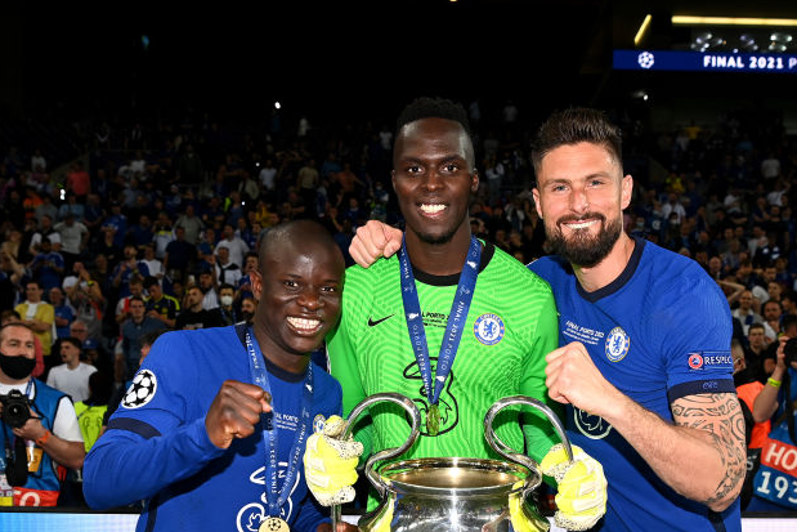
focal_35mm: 43
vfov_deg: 30.6
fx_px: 952
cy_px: 414
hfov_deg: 45.3
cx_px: 448
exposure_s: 1/500
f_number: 6.3
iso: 1000
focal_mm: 26
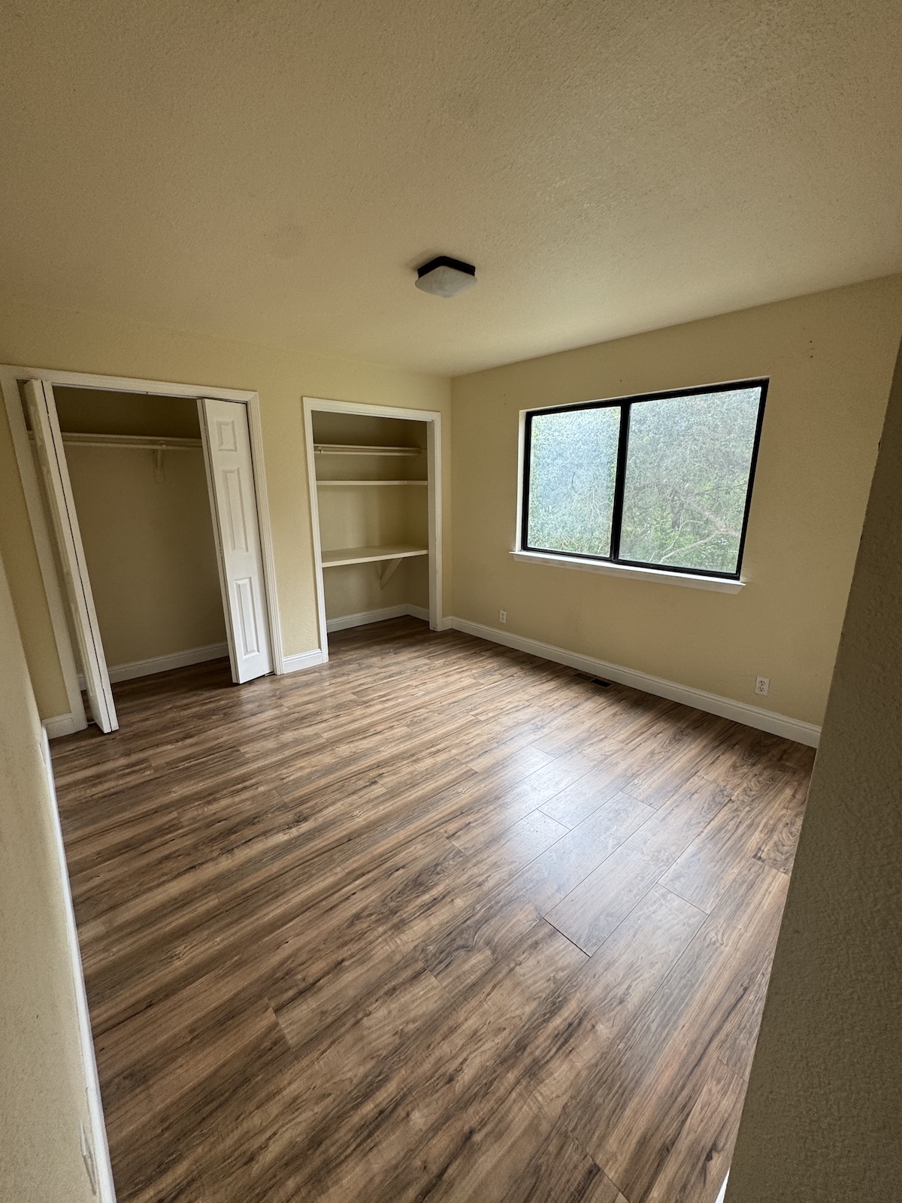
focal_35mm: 14
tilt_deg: -15.2
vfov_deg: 102.1
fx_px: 486
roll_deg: -0.3
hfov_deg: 85.7
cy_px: 602
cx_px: 451
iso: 80
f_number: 2.2
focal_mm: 2.22
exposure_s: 1/99
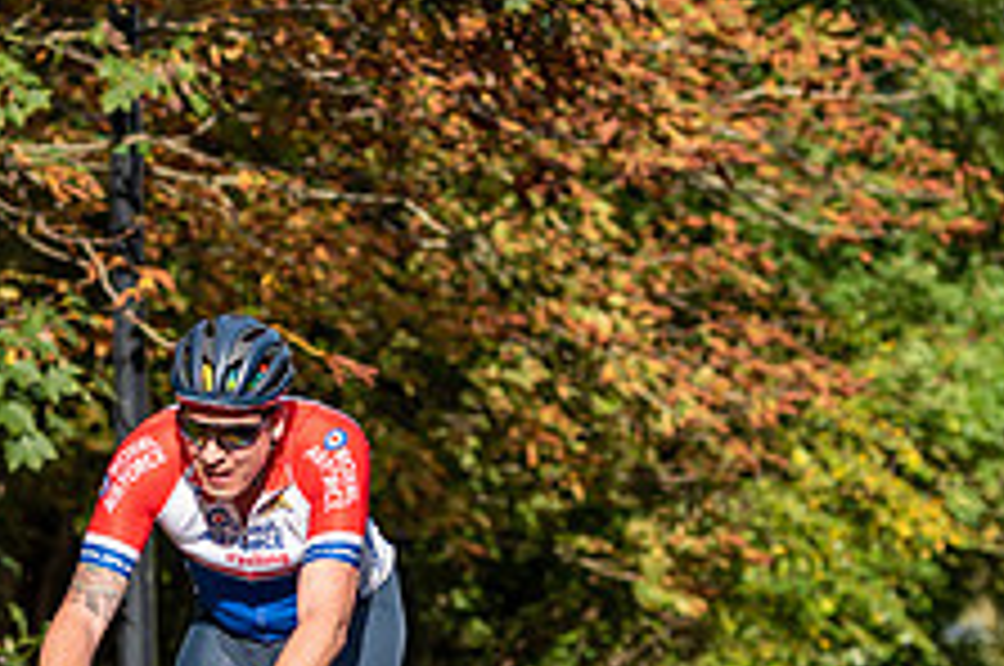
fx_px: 6238
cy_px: 565
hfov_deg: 9.2
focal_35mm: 224
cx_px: 221
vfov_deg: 6.1
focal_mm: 86
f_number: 3.2
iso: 200
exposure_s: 1/1600
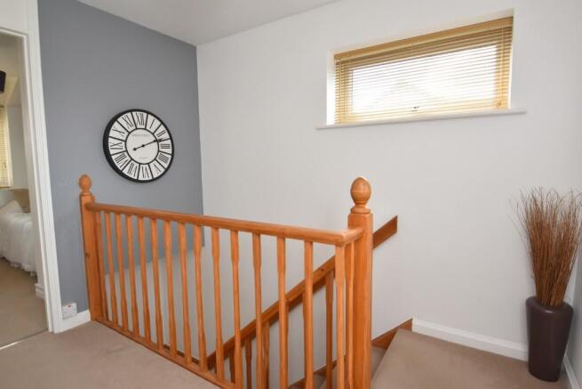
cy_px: 194
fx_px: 291
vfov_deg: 67.4
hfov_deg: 90.0
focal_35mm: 18
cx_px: 291
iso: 800
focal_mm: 12
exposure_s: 1/125
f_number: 4
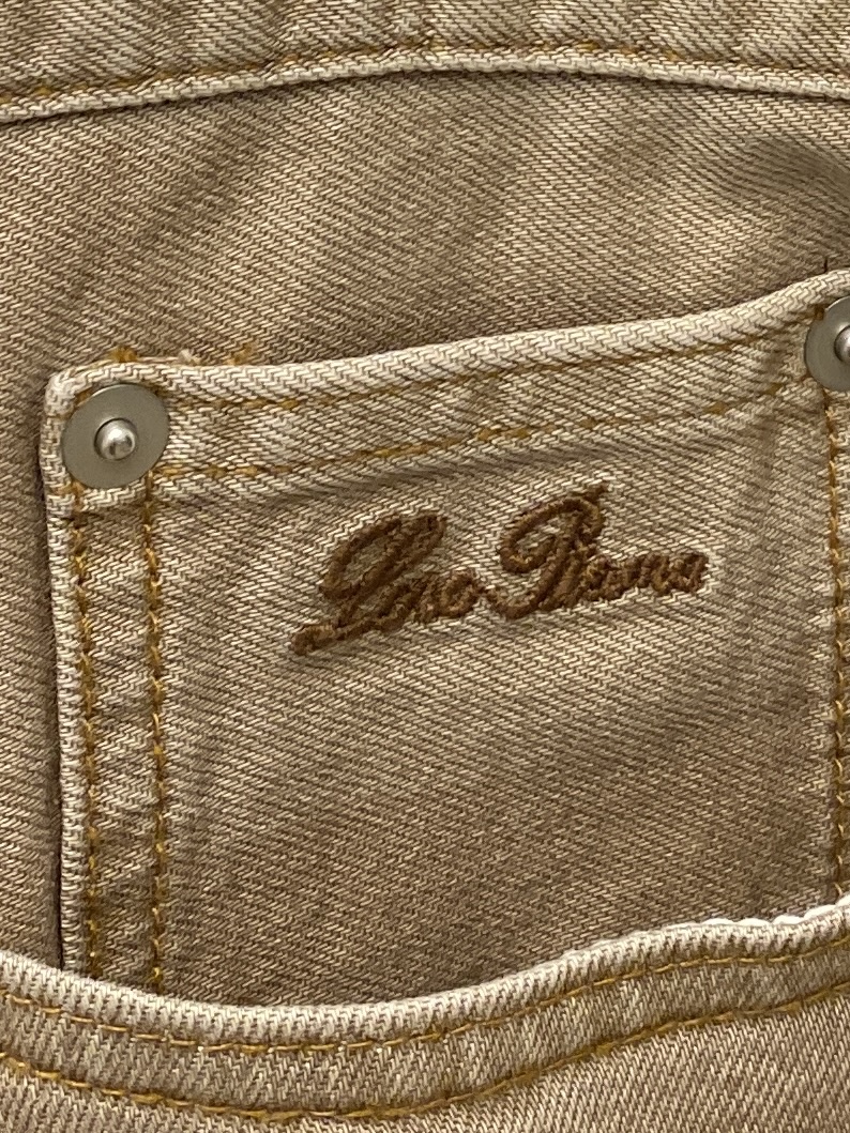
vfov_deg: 67.3
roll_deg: +2.3
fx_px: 851
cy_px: 566
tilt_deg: -6.5
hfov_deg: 53.1
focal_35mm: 26
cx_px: 425
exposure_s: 1/121
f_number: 1.8
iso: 100
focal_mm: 4.25
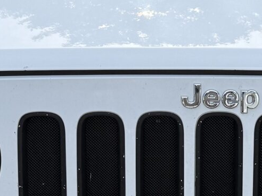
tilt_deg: -24.7
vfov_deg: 11.8
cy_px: 34
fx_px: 946
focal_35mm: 125
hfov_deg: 15.7
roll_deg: -0.6
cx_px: 203
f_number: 1.78
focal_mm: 6.76
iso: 80
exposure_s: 1/2801
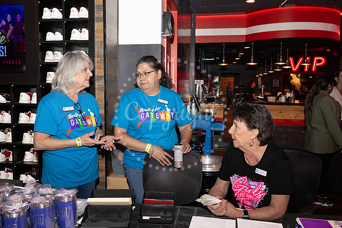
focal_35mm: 34
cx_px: 171
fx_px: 318
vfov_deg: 39.4
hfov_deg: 56.5
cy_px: 114
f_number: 5.6
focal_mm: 33.5
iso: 1000
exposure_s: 1/125
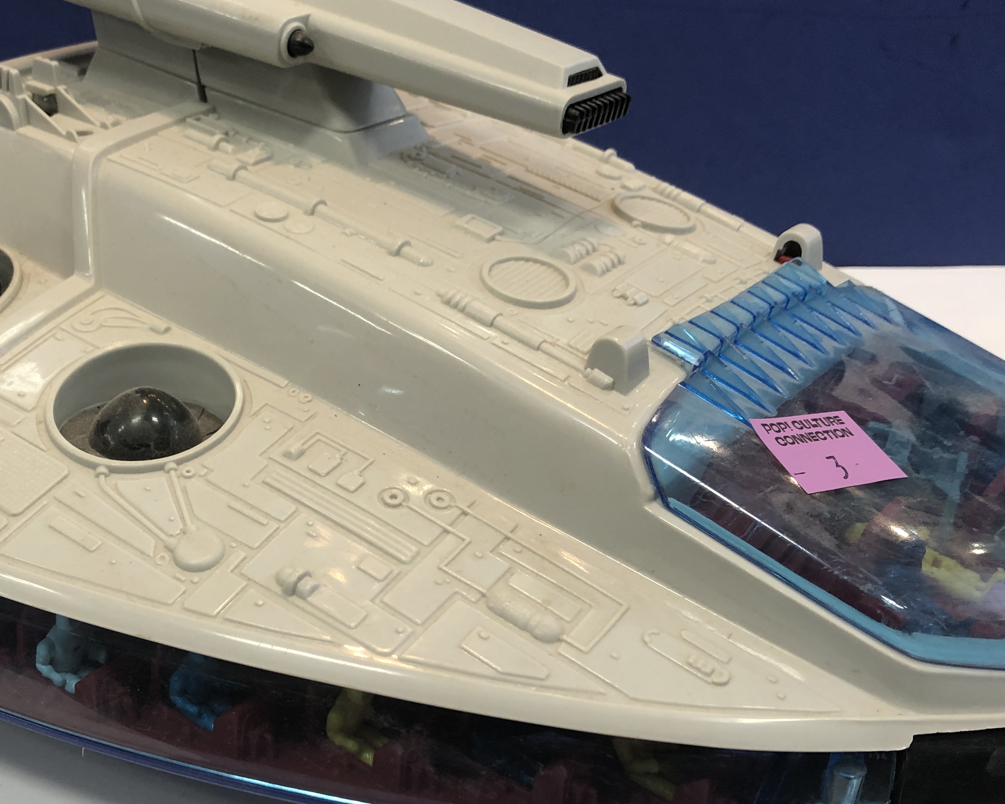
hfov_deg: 41.7
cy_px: 494
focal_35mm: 44
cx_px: 374
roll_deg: -2.2
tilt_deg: -32.7
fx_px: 1309
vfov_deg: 34.0
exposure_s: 1/20
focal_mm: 4
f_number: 1.8
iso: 32
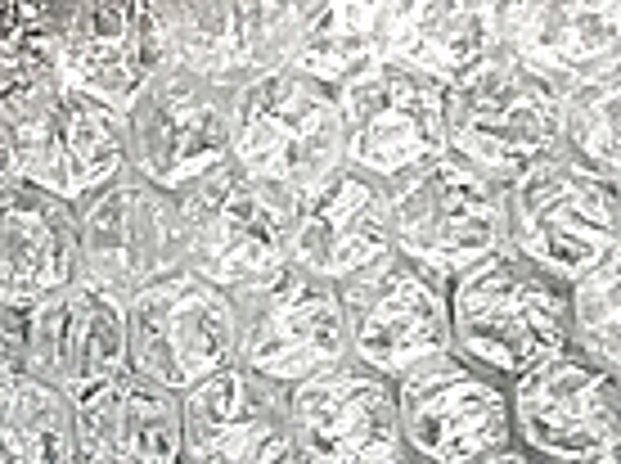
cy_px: -158
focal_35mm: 130
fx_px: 2328
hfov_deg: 12.6
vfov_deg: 11.1
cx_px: -770
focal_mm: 3.99
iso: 40
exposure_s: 1/33
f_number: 1.8
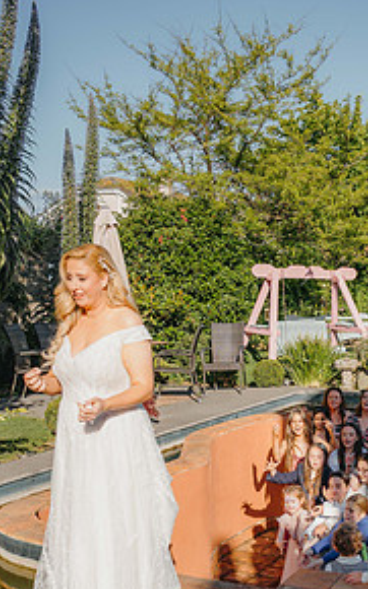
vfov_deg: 40.6
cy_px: 391
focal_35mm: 49
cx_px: 356
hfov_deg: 25.2
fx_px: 787
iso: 100
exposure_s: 1/250
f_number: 5
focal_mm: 24
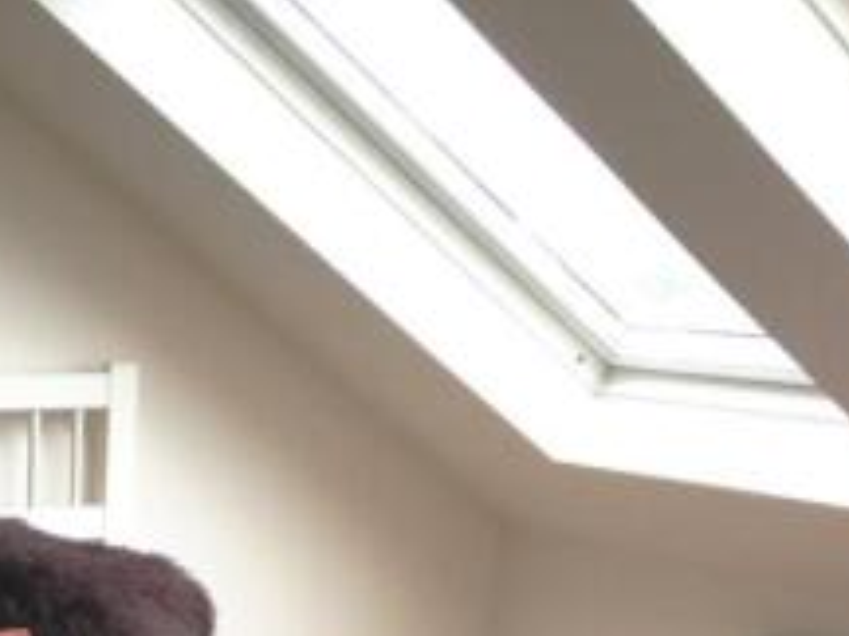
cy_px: 854
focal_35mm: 89
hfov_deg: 21.4
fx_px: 2183
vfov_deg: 15.7
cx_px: 41
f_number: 2.4
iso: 50
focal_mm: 4.12
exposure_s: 1/40
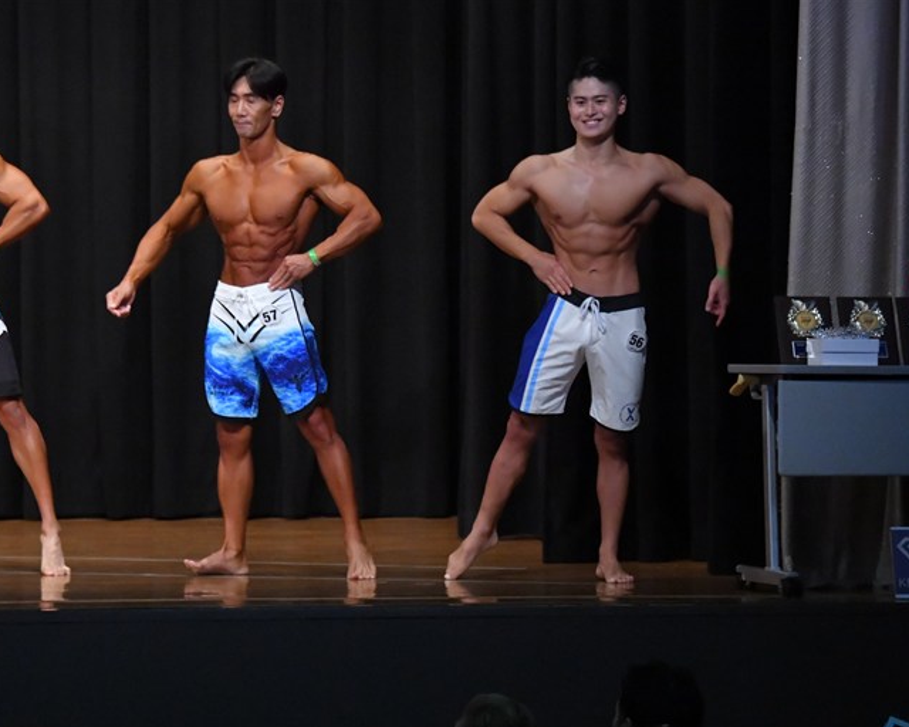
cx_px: 451
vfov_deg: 7.4
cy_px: 365
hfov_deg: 9.3
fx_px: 5596
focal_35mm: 208
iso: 8000
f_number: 5.6
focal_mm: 122
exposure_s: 1/400
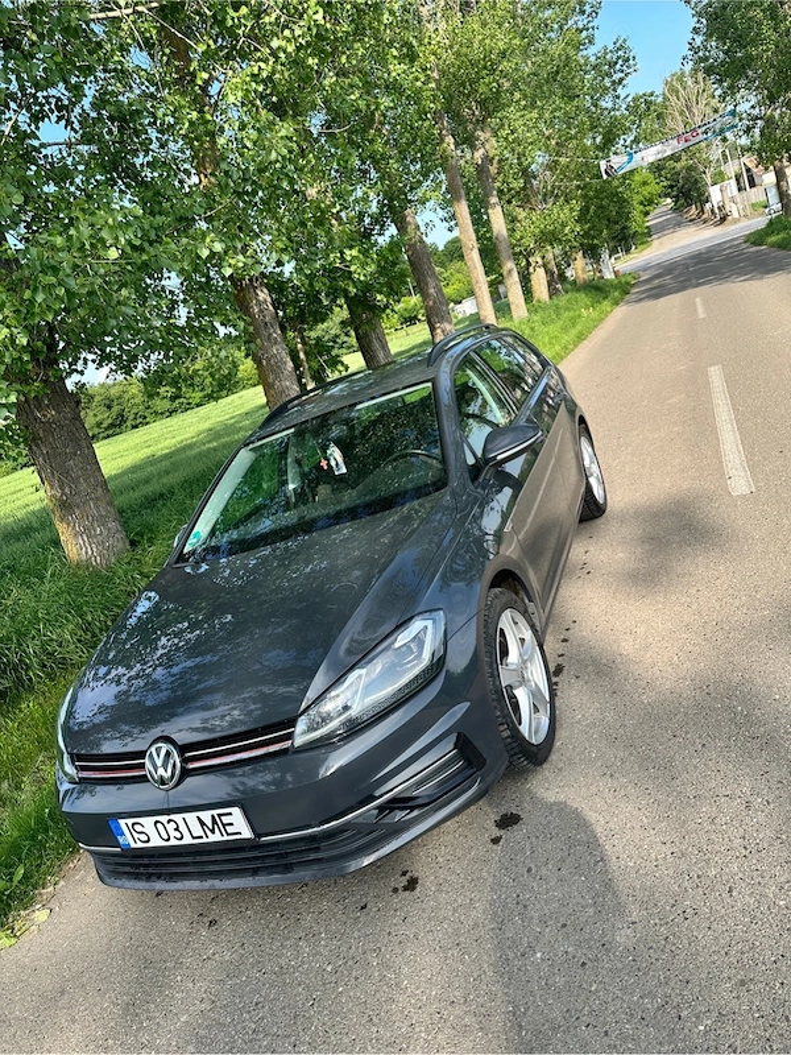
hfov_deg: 56.8
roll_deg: +21.7
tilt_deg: -15.2
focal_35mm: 24
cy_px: 528
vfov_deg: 71.6
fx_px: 731
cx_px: 396
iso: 80
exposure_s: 1/1241
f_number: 1.78
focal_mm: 6.86
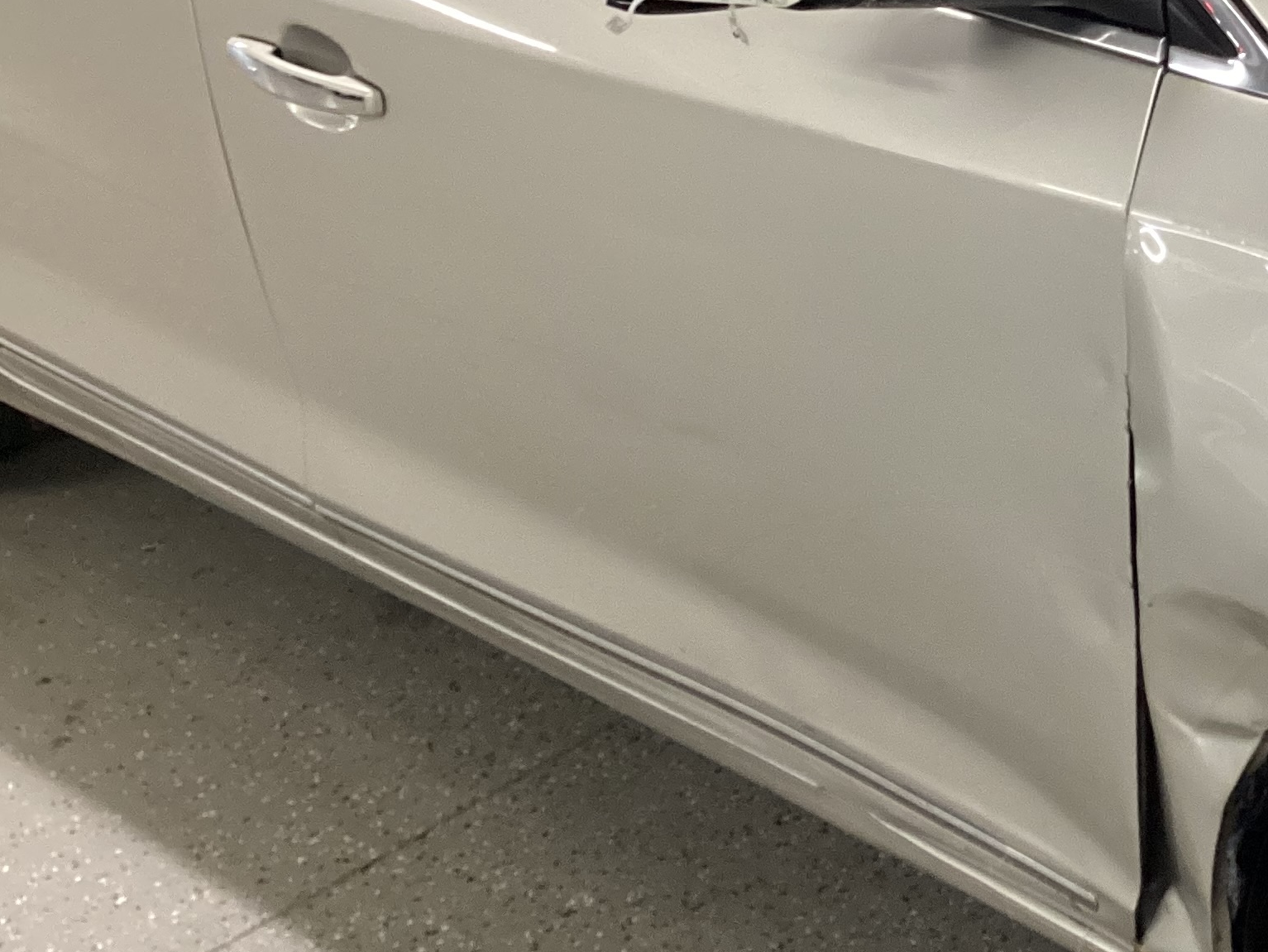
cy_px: 481
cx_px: 1163
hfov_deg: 28.2
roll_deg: +2.4
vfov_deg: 22.3
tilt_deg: -29.8
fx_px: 2418
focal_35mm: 66
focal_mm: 3.3
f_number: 2.4
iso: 320
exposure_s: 1/60
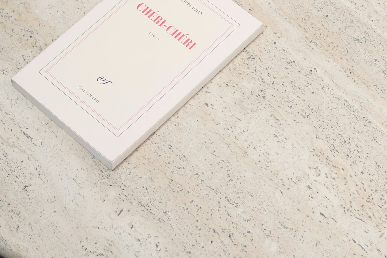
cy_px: 37
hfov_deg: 17.4
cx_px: 278
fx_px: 1258
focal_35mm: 117
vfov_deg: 11.7
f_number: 1.7
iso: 250
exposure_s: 1/60
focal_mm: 20
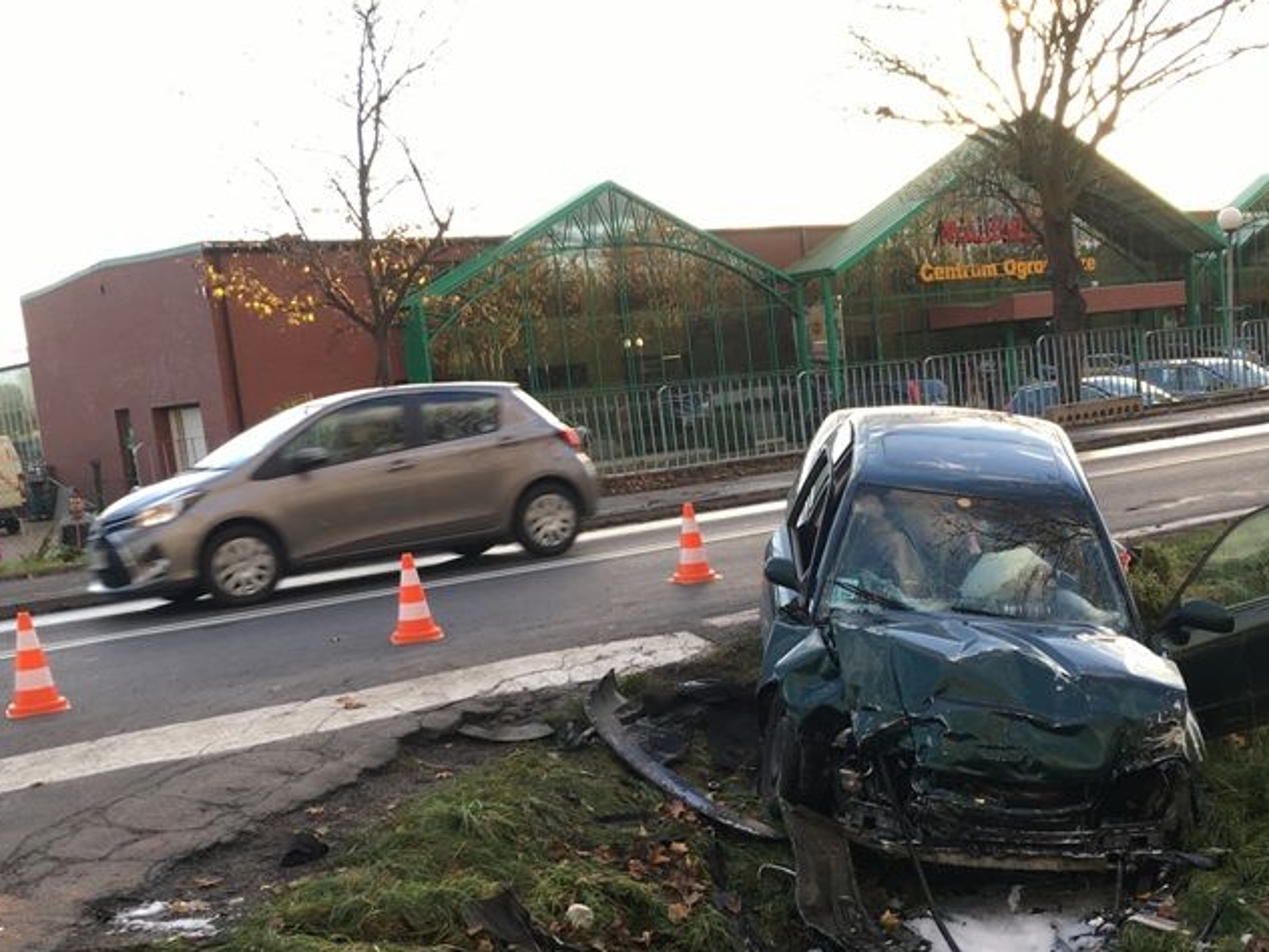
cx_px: 741
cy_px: 584
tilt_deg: -7.3
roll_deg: +5.3
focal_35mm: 47
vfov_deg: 30.8
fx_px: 1723
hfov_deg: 40.3
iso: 25
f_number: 2.2
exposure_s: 1/100
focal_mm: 4.15
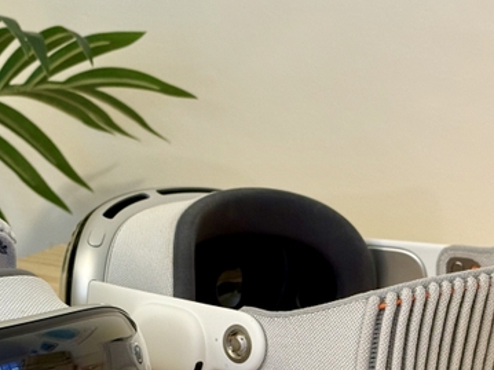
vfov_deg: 13.8
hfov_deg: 18.3
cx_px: 116
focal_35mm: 107
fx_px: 1526
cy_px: 275
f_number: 1.78
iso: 200
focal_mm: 6.76
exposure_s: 1/60
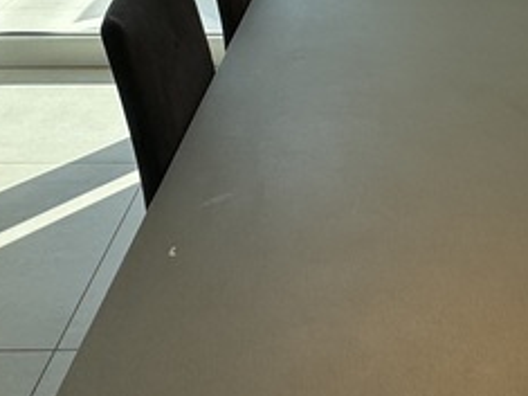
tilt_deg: -2.9
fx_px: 930
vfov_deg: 19.9
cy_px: -236
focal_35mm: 61
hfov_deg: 30.8
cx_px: 434
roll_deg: -1.6
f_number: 2.2
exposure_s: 1/910
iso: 40
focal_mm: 2.22
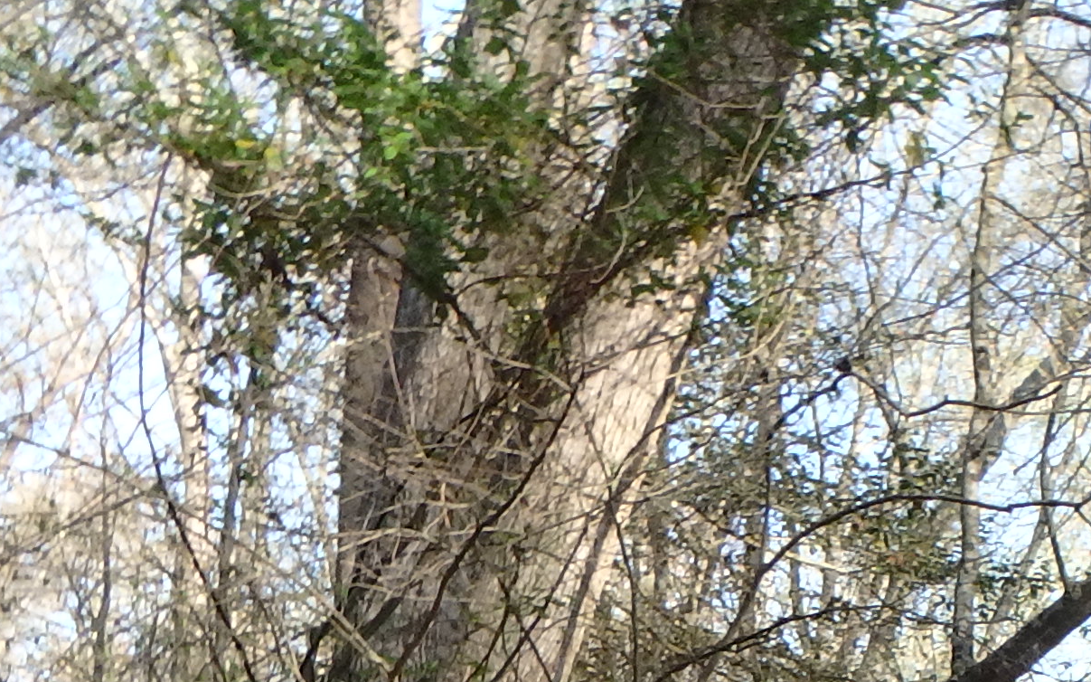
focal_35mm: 85
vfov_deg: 12.9
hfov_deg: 22.4
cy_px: 1461
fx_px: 2527
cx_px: 1318
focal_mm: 3.7
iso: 125
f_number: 3.5
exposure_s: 1/160
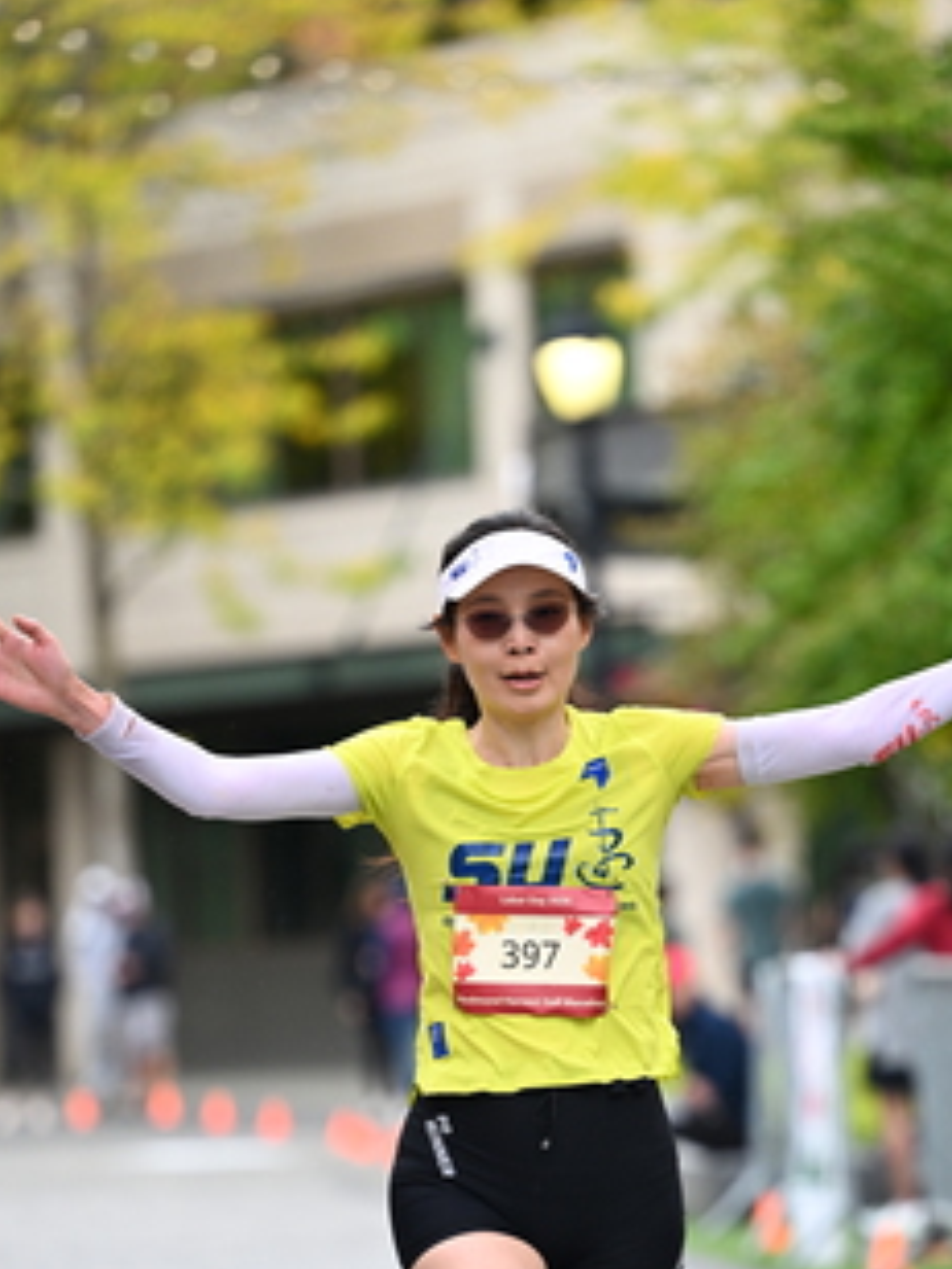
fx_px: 9461
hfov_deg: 5.8
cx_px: 563
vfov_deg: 7.7
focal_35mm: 258
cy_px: 972
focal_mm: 150
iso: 1000
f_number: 2.8
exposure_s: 1/1600
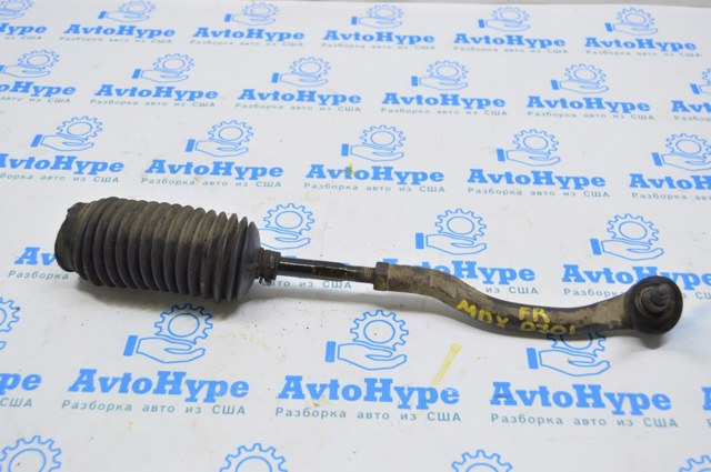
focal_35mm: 42
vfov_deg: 31.8
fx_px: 828
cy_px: 236
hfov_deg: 46.5
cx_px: 356
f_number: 5.6
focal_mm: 28
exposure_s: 1/20
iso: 400
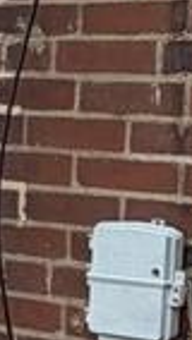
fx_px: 994
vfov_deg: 19.4
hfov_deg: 10.9
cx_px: 190
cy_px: 239
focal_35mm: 110
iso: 40
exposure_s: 1/625
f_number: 2.2
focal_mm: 2.22
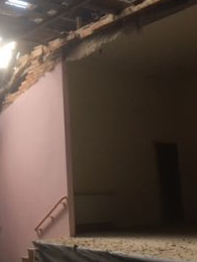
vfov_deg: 33.2
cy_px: 109
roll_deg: +1.7
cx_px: 16
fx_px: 440
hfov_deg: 24.4
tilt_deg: +10.8
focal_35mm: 58
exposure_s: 1/33
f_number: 2.2
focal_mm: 4.15
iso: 32
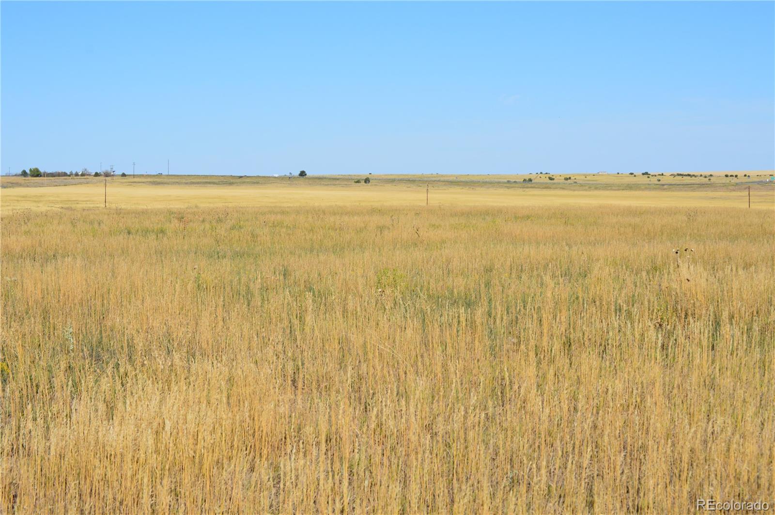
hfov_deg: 24.6
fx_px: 1774
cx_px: 388
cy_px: 258
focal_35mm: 82
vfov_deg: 16.5
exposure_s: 1/500
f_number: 11
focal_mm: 55
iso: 320
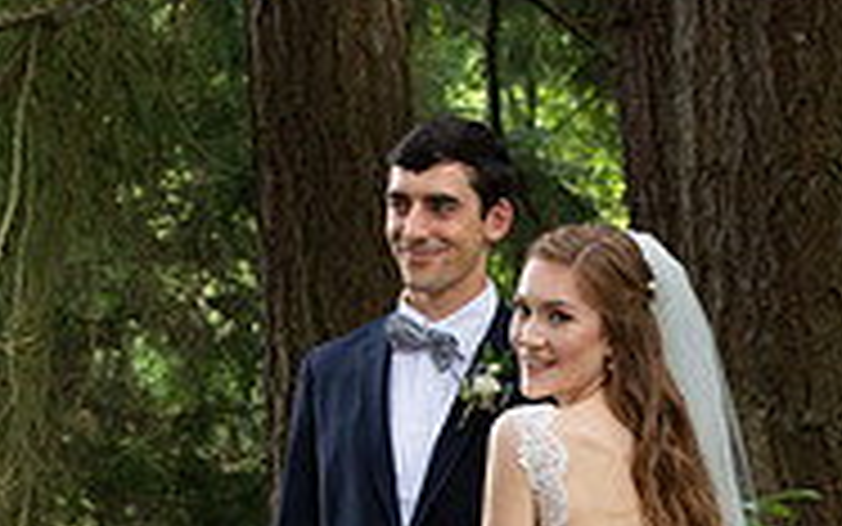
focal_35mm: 184
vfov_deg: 7.0
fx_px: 4224
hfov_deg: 11.4
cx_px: 522
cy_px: 800
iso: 800
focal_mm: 75
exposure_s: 1/160
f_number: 9
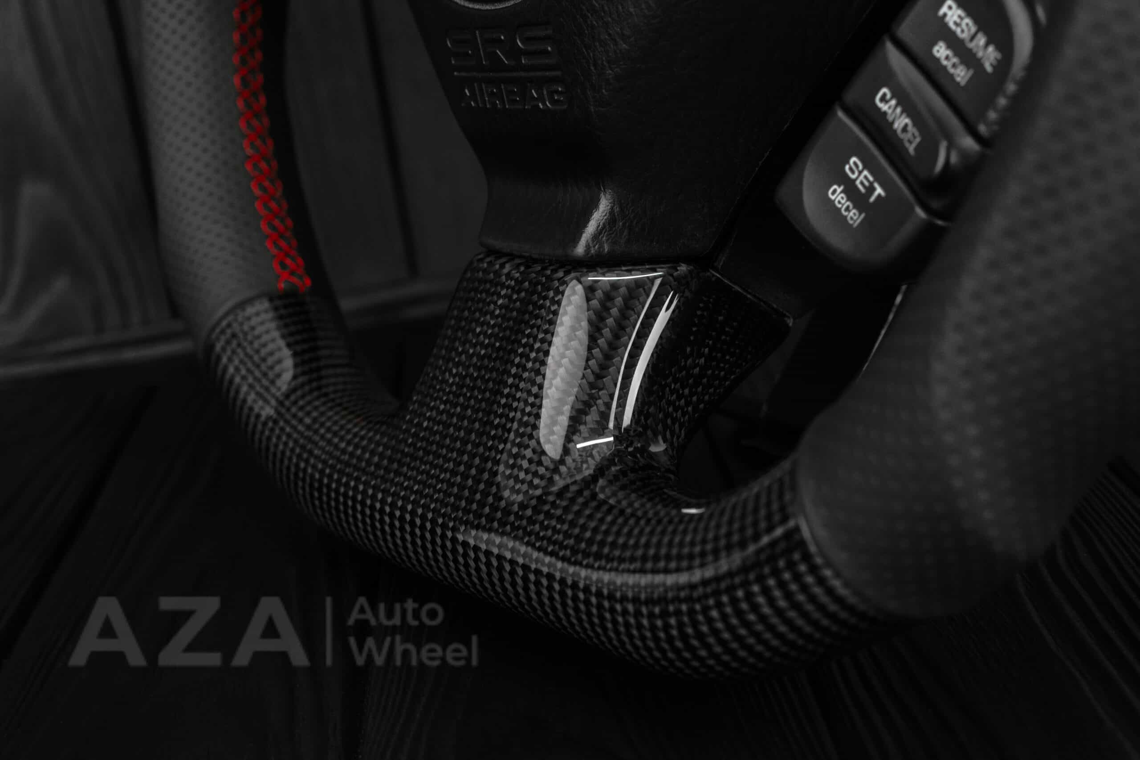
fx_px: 1662
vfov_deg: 25.8
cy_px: 380
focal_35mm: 52
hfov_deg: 37.8
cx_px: 570
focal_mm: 35
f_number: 6.3
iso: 500
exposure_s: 1/125
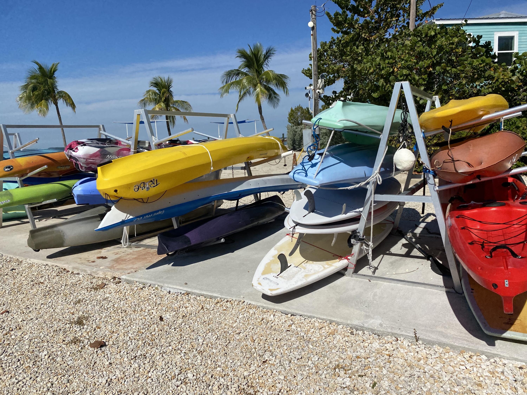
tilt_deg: -8.0
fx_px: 396
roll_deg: +3.6
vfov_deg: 53.1
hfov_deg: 67.3
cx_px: 264
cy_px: 198
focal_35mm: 26
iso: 32
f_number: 1.8
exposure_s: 1/7194
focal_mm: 4.25
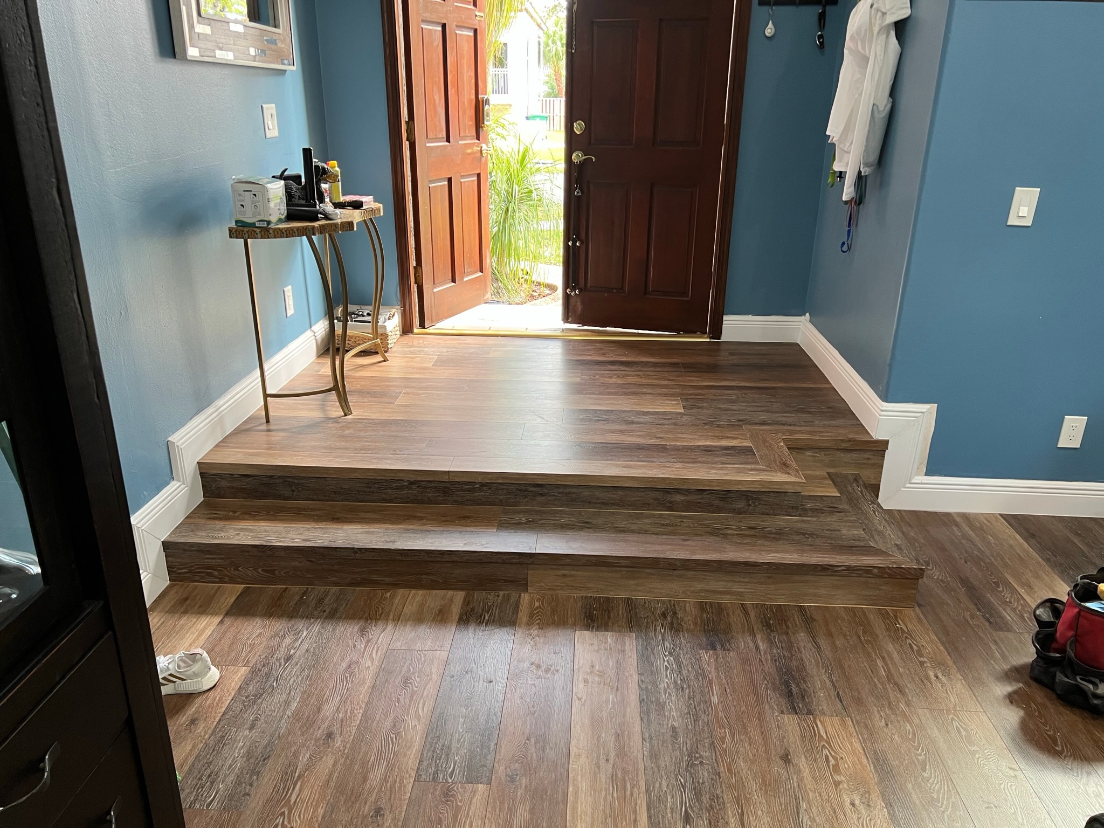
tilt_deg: -21.2
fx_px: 829
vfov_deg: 53.1
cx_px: 552
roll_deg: -0.9
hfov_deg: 67.3
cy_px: 414
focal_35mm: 26
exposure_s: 1/60
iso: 125
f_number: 1.5
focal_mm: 5.7
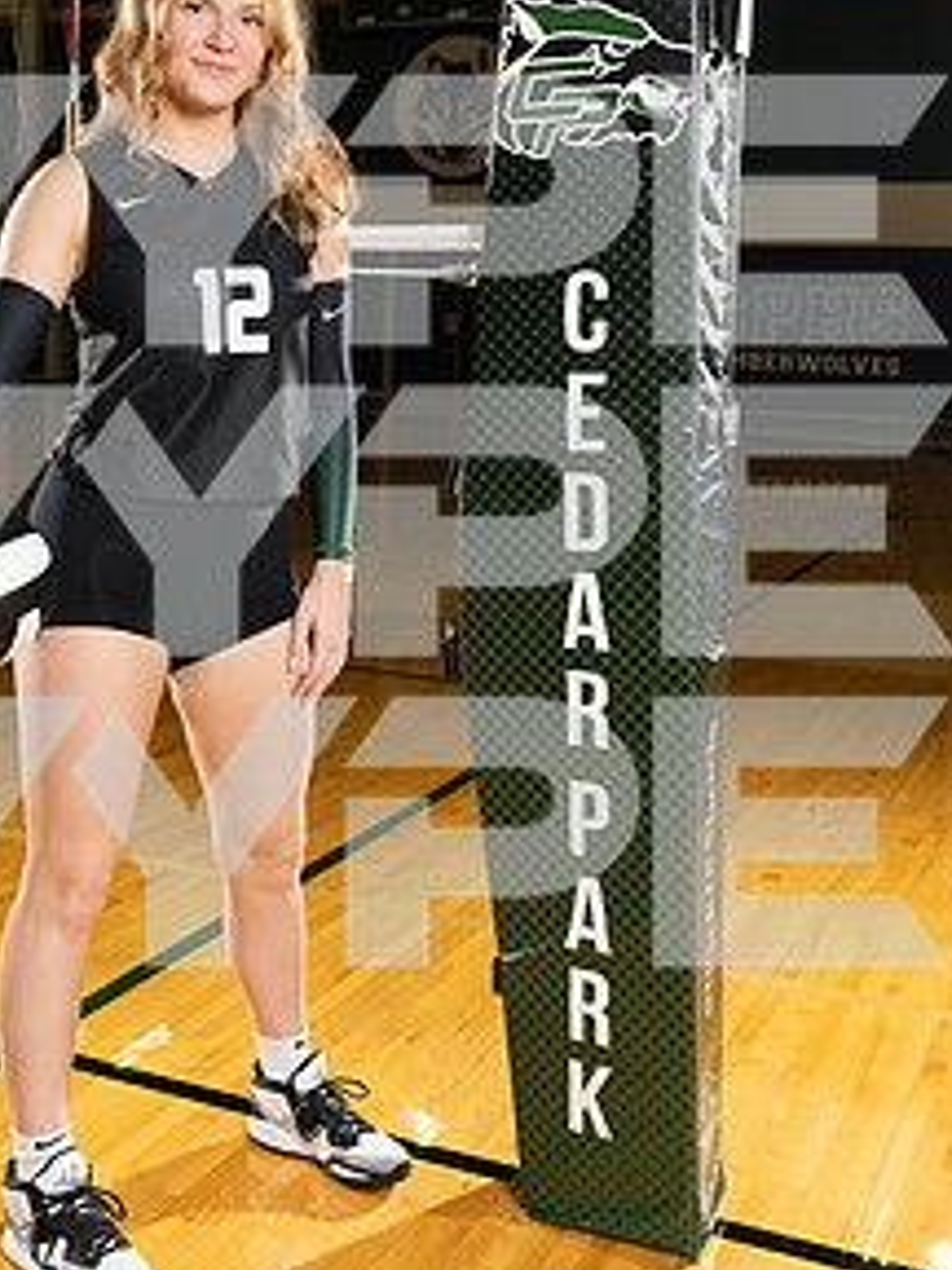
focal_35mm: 48
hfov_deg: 30.0
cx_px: 304
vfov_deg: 39.5
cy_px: 525
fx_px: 1760
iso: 800
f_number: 5.6
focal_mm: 32
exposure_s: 1/250
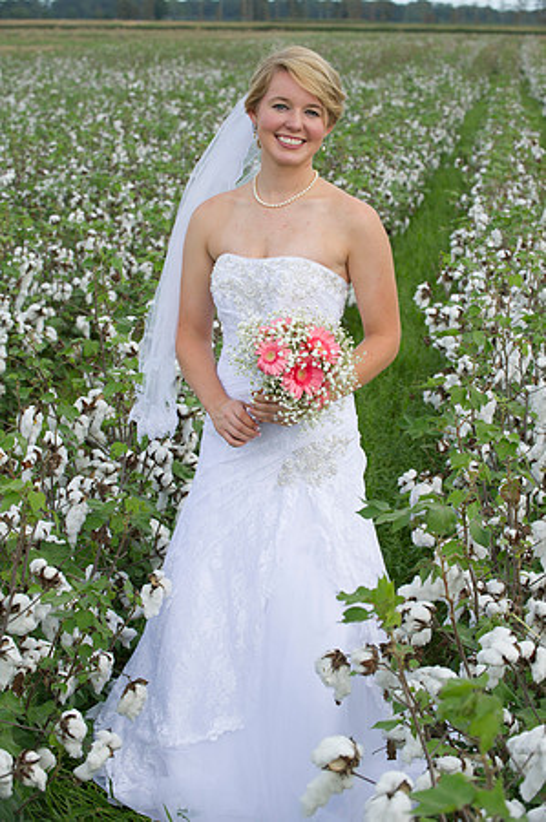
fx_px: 2052
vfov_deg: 22.6
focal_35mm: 90
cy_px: 411
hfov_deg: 15.2
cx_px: 273
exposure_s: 1/125
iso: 200
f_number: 7.1
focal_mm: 90
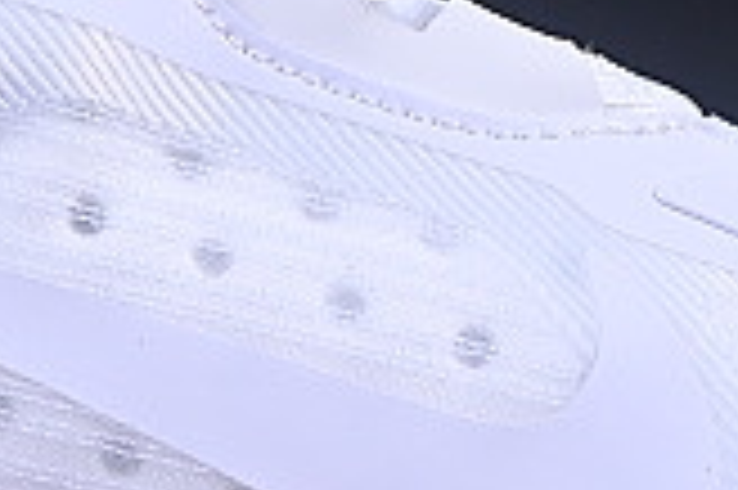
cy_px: 144
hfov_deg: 4.2
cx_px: 180
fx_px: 10137
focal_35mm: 495
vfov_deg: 2.8
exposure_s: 1/100
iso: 160
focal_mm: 50
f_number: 8
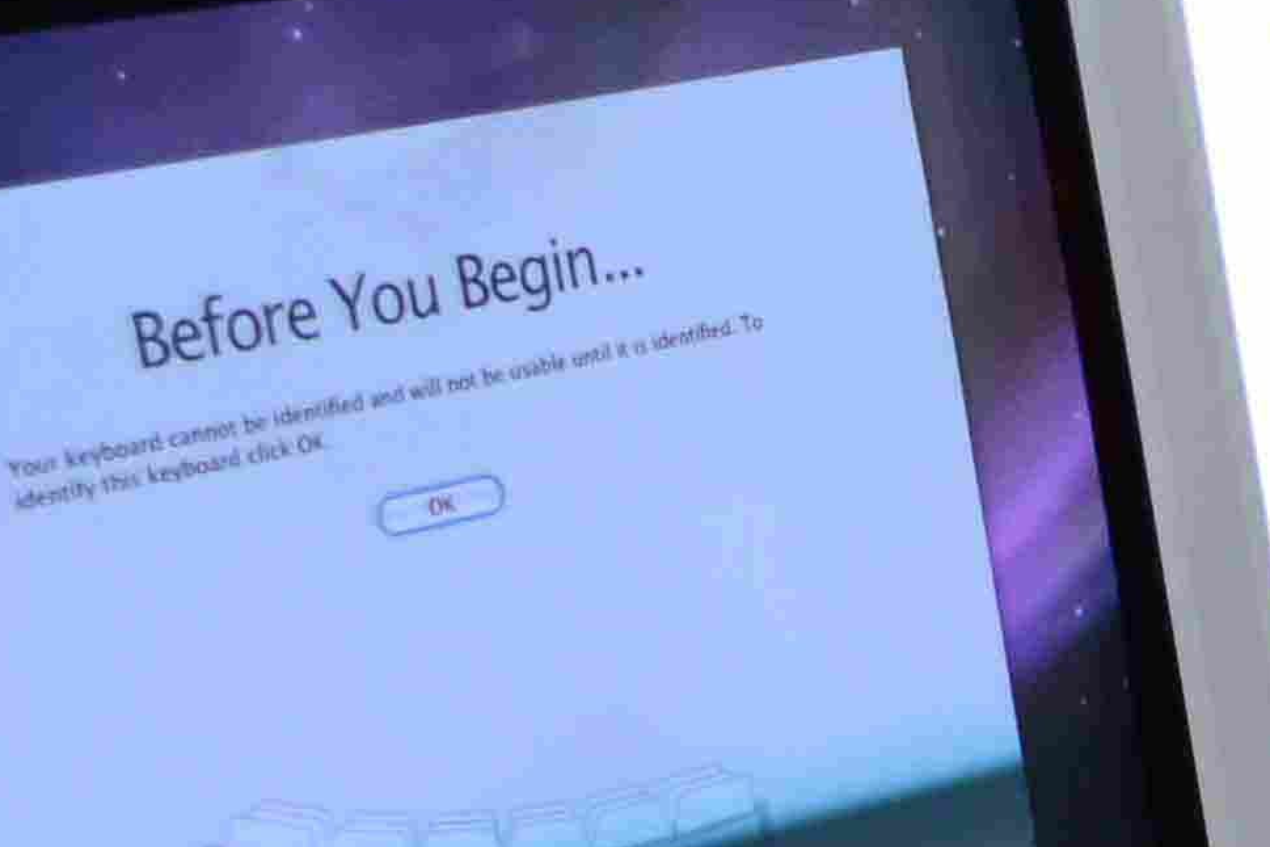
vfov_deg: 8.7
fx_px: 5538
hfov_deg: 11.6
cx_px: 2609
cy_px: 861
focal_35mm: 157
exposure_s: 1/100
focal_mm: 22
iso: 800
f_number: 5
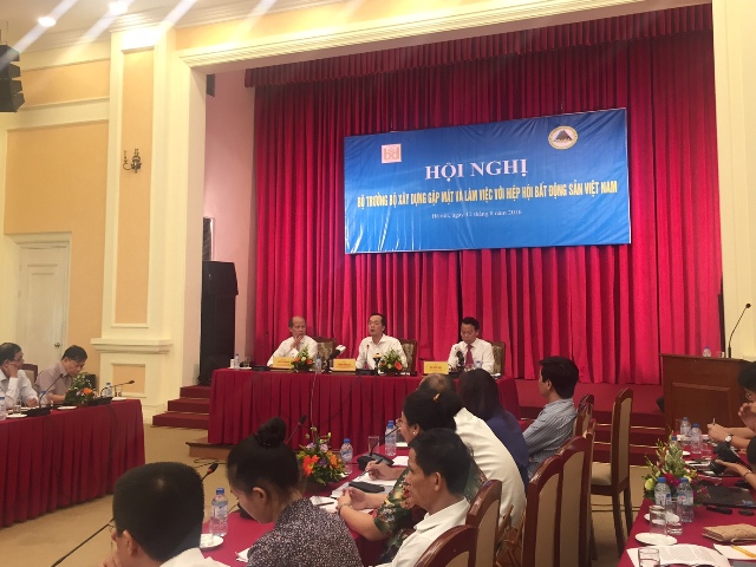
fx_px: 633
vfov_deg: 48.2
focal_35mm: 29
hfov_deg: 61.7
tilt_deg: +4.7
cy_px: 284
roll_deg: -1.8
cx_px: 378
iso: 100
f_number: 2.2
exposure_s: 1/33
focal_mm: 4.15
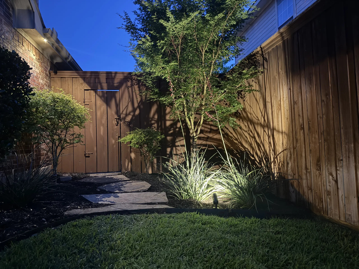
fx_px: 249
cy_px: 134
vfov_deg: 56.8
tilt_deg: +1.0
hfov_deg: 71.6
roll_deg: +2.4
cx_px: 180
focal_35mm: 24
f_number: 1.78
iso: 1000
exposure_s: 1/13
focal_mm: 6.76
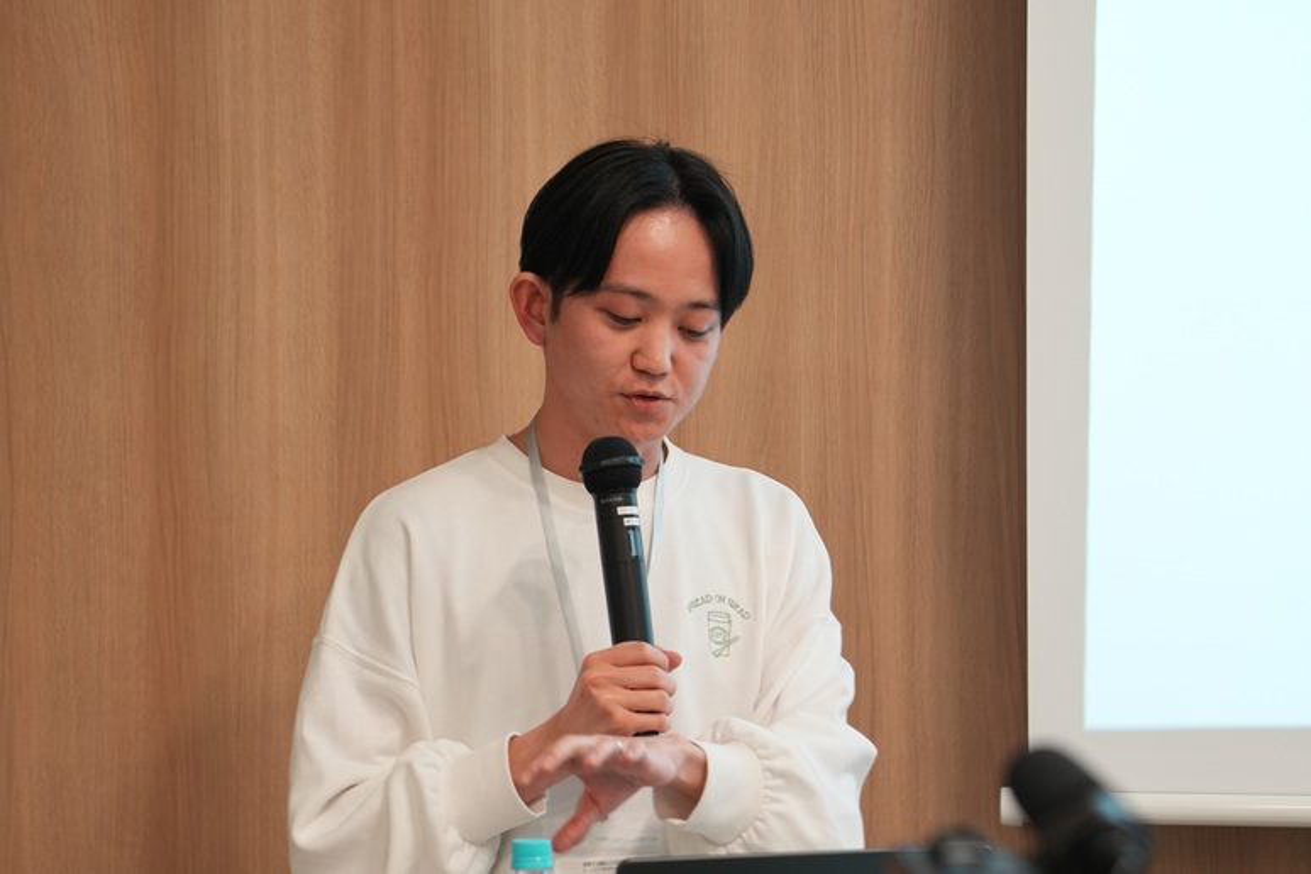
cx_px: 656
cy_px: 437
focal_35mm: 158
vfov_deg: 8.7
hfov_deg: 13.0
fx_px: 5735
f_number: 4
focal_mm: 105
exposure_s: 1/100
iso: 1000
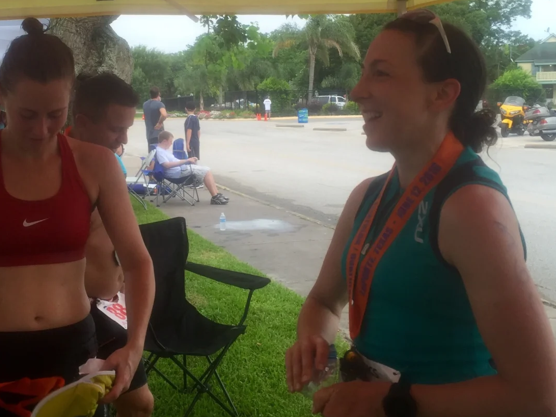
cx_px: 189
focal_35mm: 52
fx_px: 835
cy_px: 131
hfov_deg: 36.5
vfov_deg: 27.8
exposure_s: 1/249
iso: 32
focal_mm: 4.15
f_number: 2.2
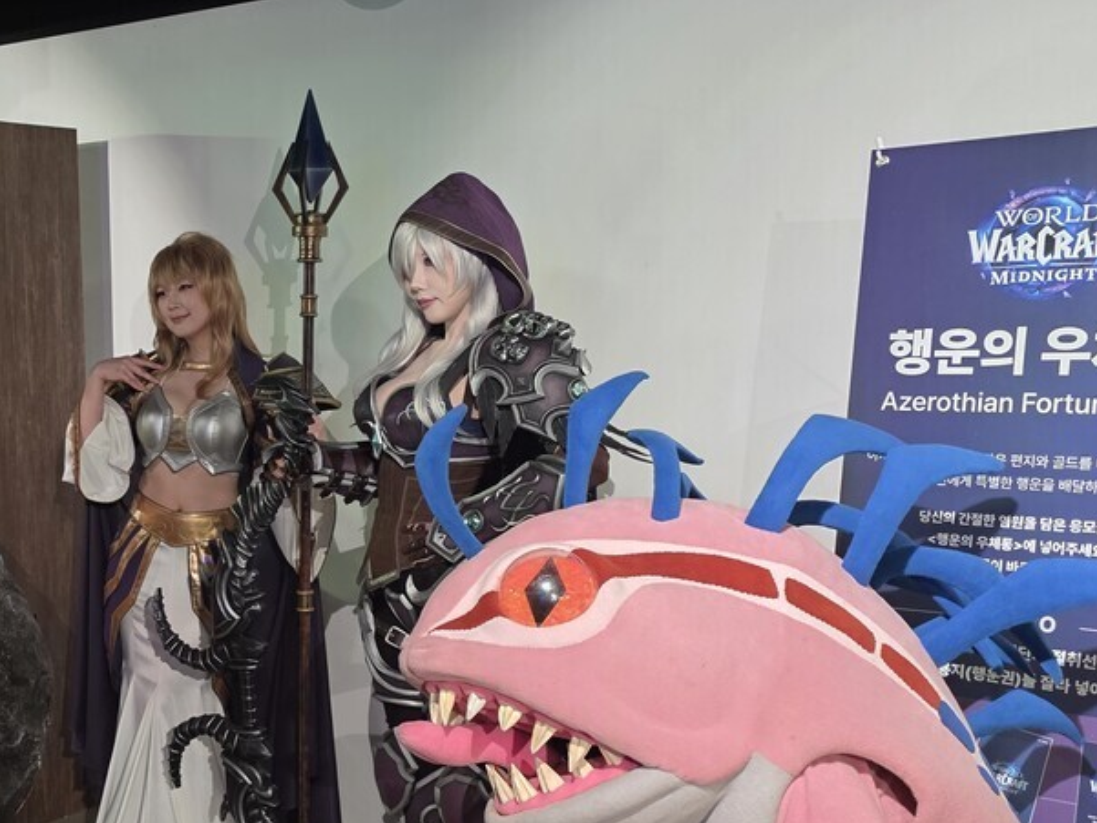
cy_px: 582
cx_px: 203
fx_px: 1553
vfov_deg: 29.4
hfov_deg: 37.4
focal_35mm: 49
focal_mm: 6.3
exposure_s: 1/120
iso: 320
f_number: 1.7
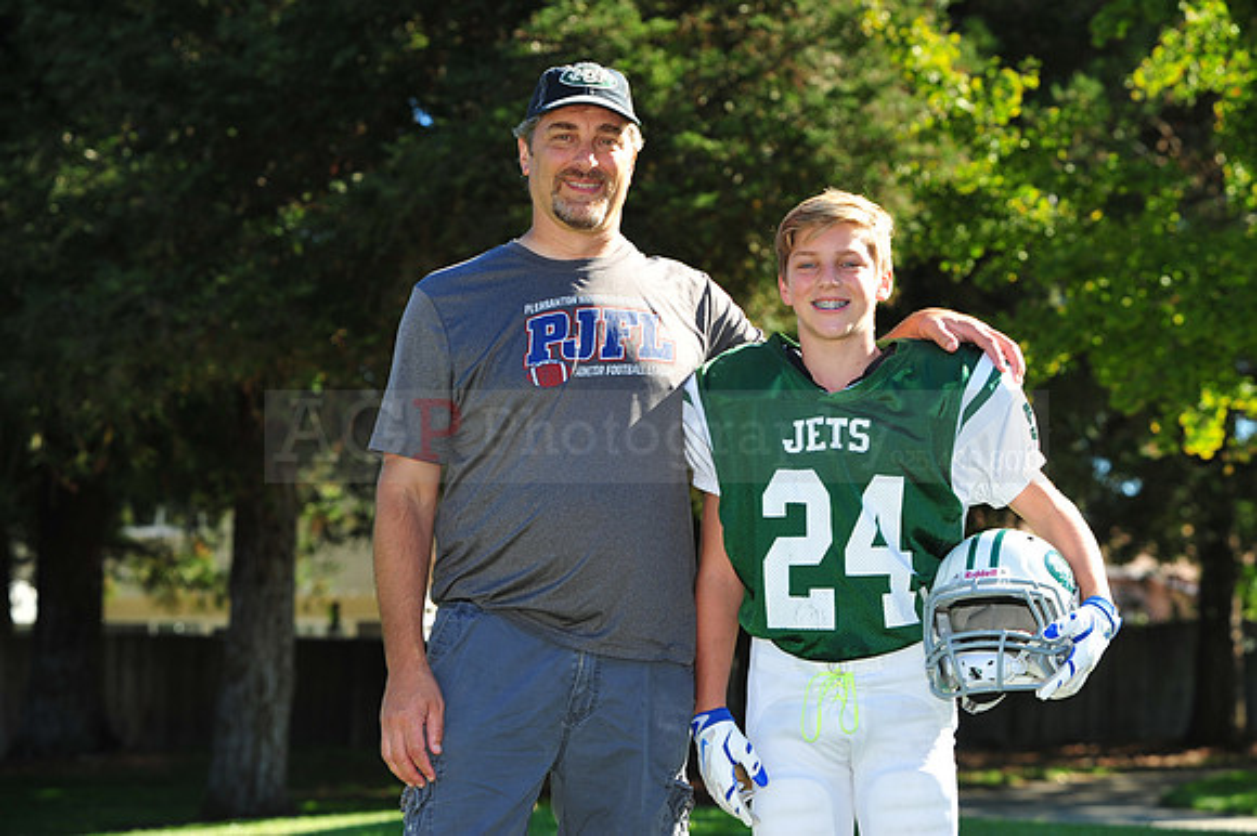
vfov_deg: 13.0
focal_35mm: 105
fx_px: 3664
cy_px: 418
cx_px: 628
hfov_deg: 19.5
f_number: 6.3
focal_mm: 105
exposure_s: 1/500
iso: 400
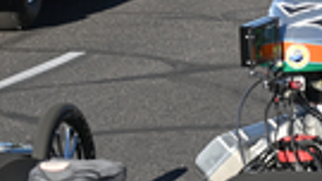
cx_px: -167
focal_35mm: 313
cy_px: -143
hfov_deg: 6.8
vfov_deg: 3.9
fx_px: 2673
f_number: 5.6
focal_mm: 52
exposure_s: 1/640
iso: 200
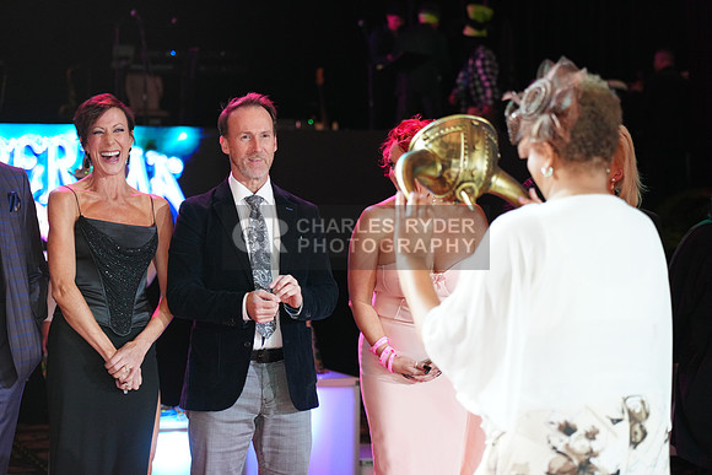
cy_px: 238
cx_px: 356
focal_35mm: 105
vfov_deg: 13.0
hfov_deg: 19.5
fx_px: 2077
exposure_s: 1/250
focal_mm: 105
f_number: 4
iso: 2500
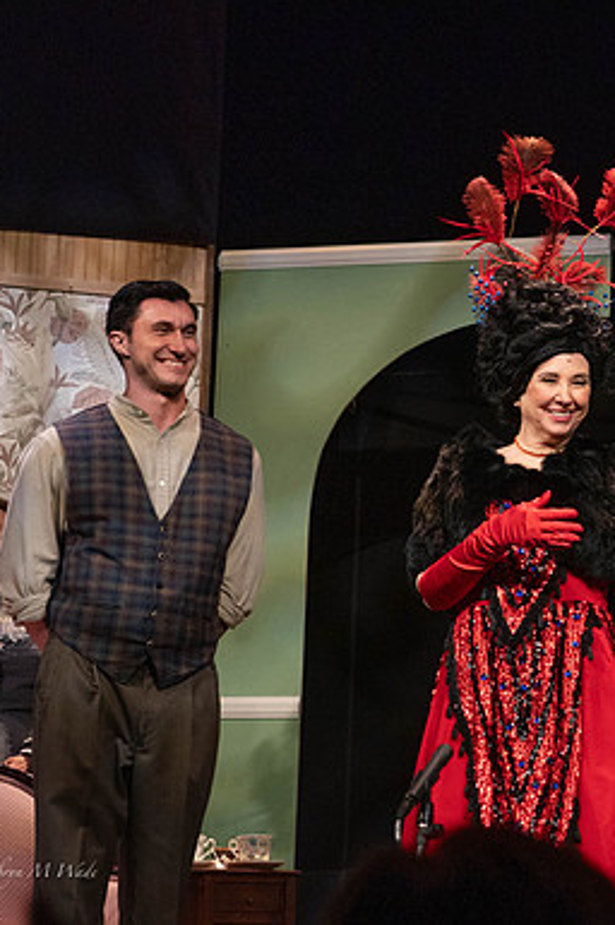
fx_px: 2285
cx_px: 641
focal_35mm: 89
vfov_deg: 22.9
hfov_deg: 15.0
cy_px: 462
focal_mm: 59
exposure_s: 1/640
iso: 4000
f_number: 5
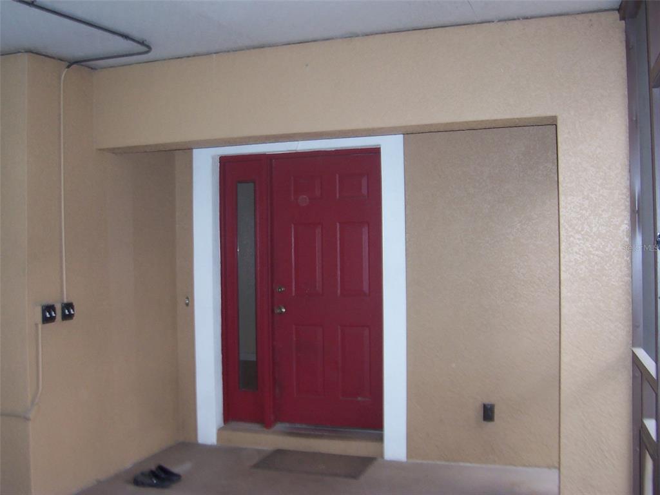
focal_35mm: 37
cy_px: 248
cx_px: 330
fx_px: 705
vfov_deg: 38.7
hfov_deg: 50.1
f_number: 2.8
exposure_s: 1/60
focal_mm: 5.6
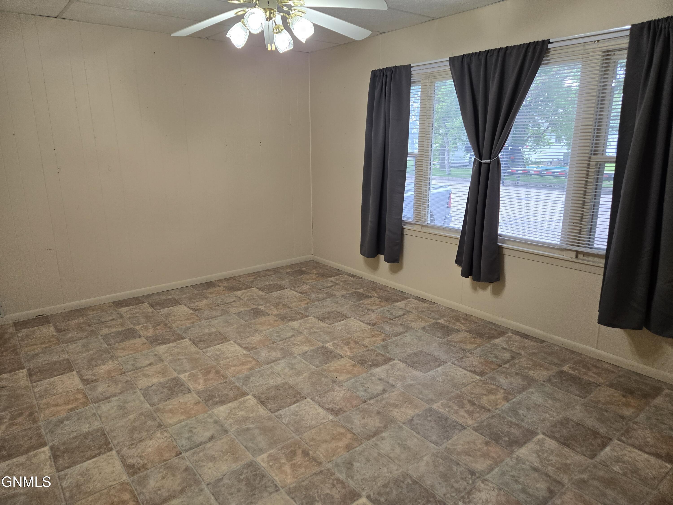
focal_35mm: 23
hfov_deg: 73.9
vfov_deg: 58.9
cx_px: 336
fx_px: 447
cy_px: 252
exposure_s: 1/120
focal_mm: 5.4
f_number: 1.8
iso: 125
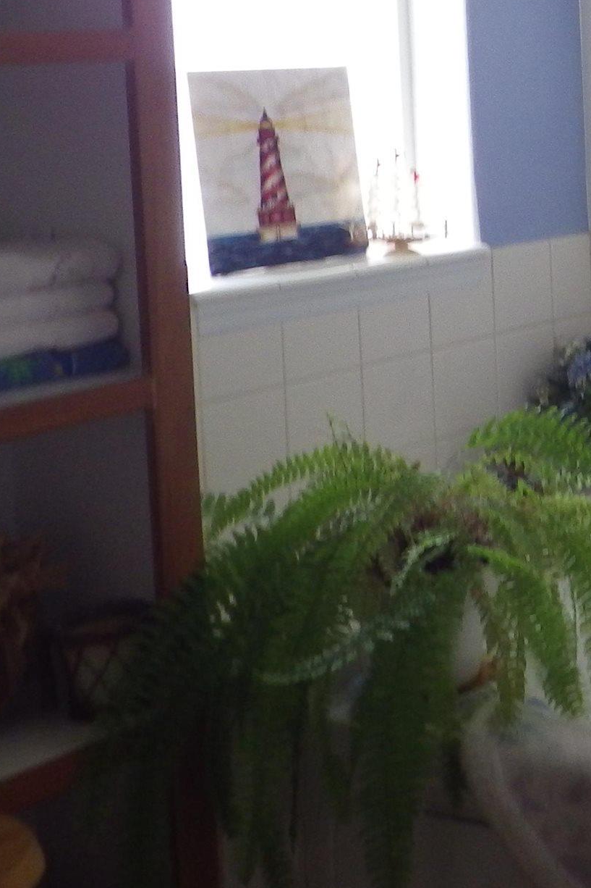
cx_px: 1102
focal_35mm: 73
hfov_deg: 15.6
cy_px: 152
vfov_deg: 27.1
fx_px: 1798
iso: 200
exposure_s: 1/45
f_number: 3.5
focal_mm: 5
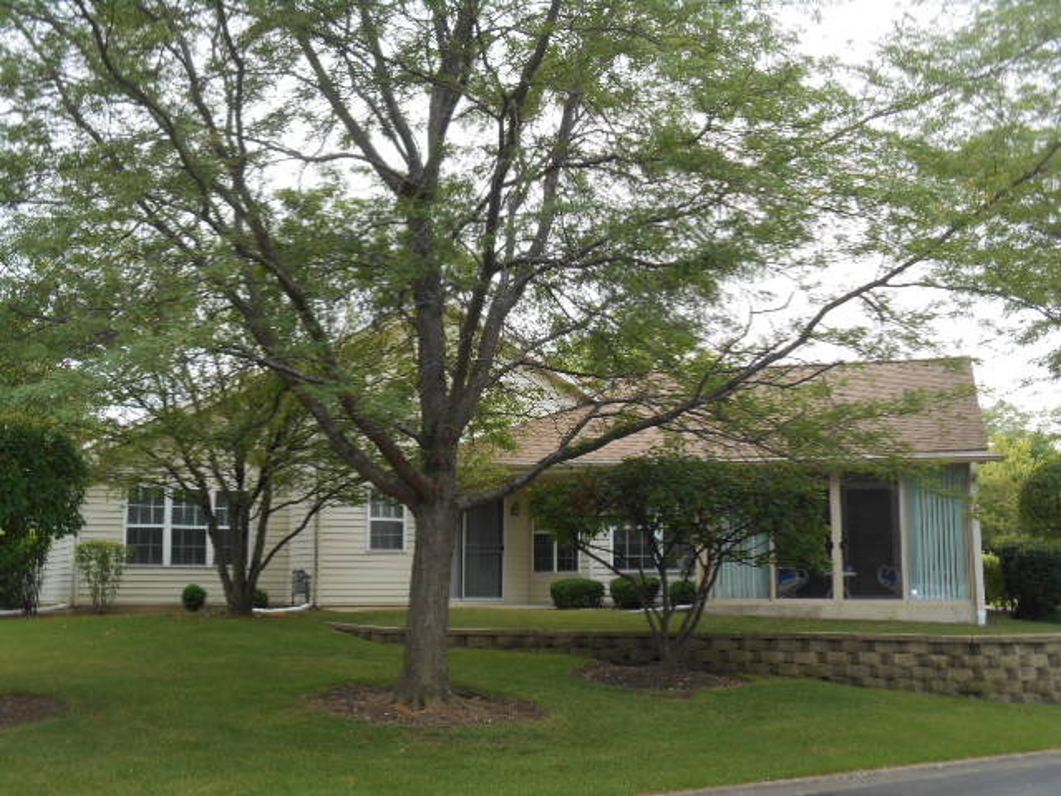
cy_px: 398
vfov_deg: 31.5
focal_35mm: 46
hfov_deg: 41.2
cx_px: 530
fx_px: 1410
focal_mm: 8.3
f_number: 4
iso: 80
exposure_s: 1/100
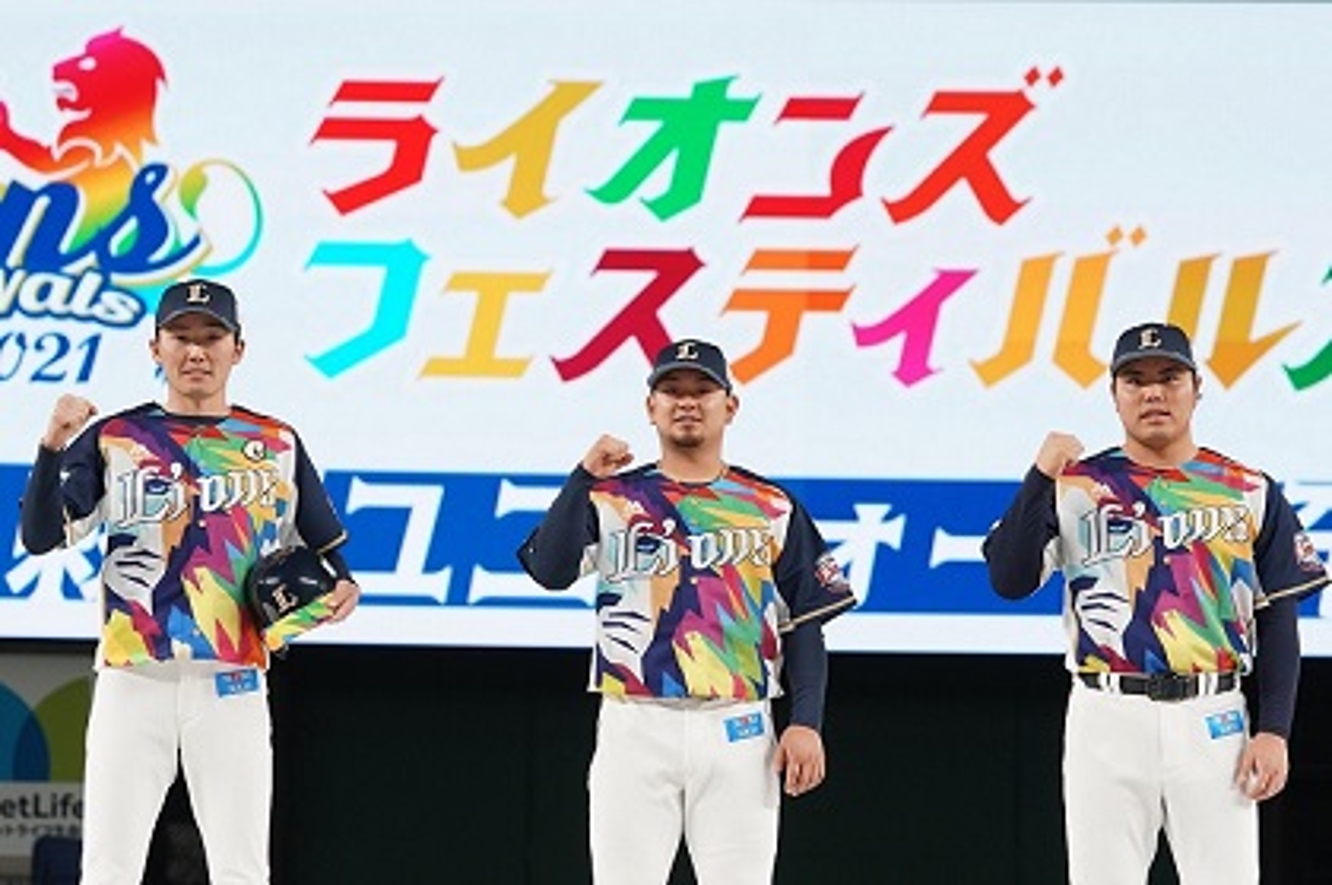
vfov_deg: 15.3
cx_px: 666
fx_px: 3289
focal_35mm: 89
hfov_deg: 22.9
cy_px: 442
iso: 800
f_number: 5
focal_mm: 89
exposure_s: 1/250
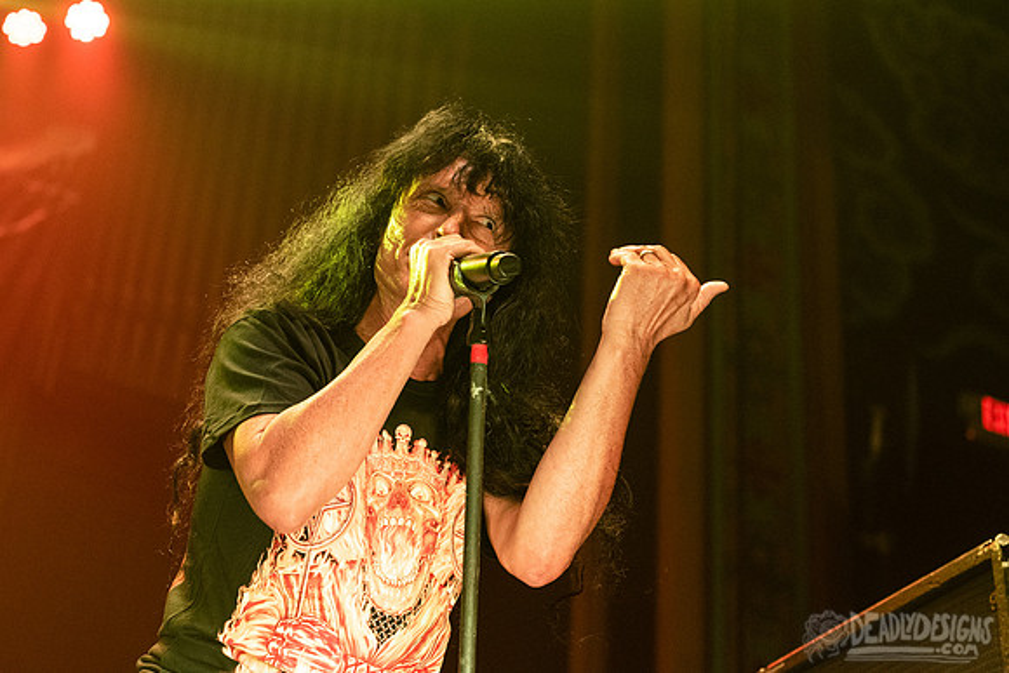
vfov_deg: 18.8
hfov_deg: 27.9
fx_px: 2033
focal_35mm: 73
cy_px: 229
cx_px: 504
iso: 2500
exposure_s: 1/400
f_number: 3.2
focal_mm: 55
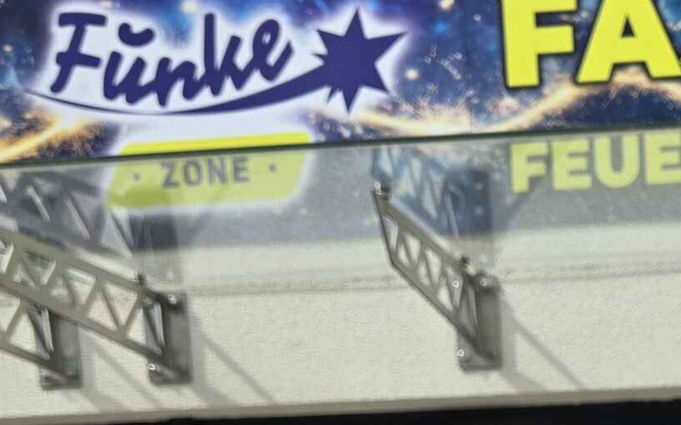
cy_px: 956
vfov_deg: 13.5
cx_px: 718
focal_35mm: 76
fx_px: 1410
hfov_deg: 25.5
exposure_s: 1/671
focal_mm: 6.3
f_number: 1.7
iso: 12
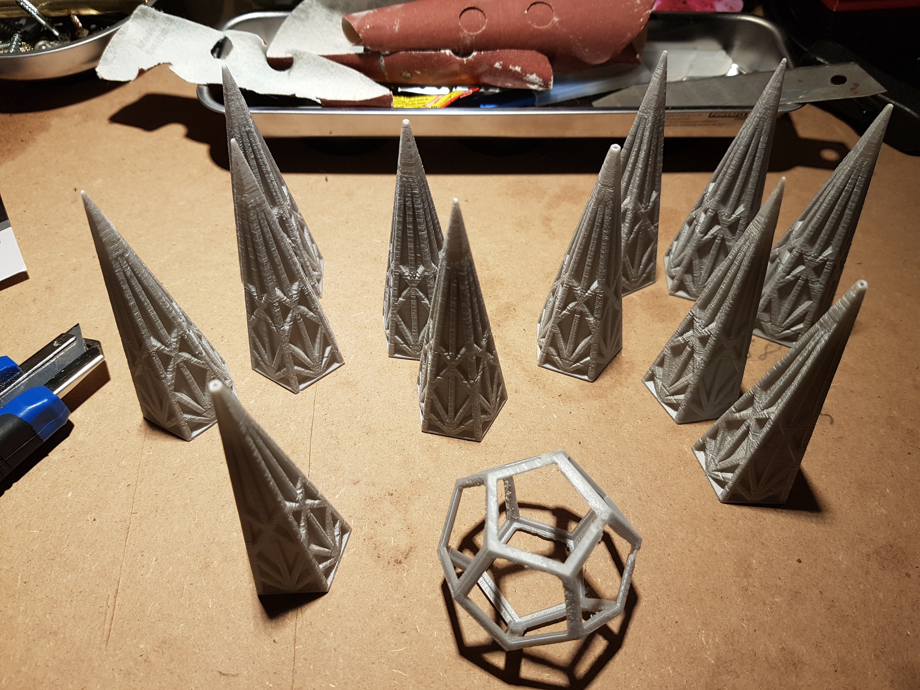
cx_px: 460
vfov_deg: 53.1
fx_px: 691
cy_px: 345
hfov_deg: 67.3
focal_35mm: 26
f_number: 1.7
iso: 50
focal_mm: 4.2
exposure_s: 1/102
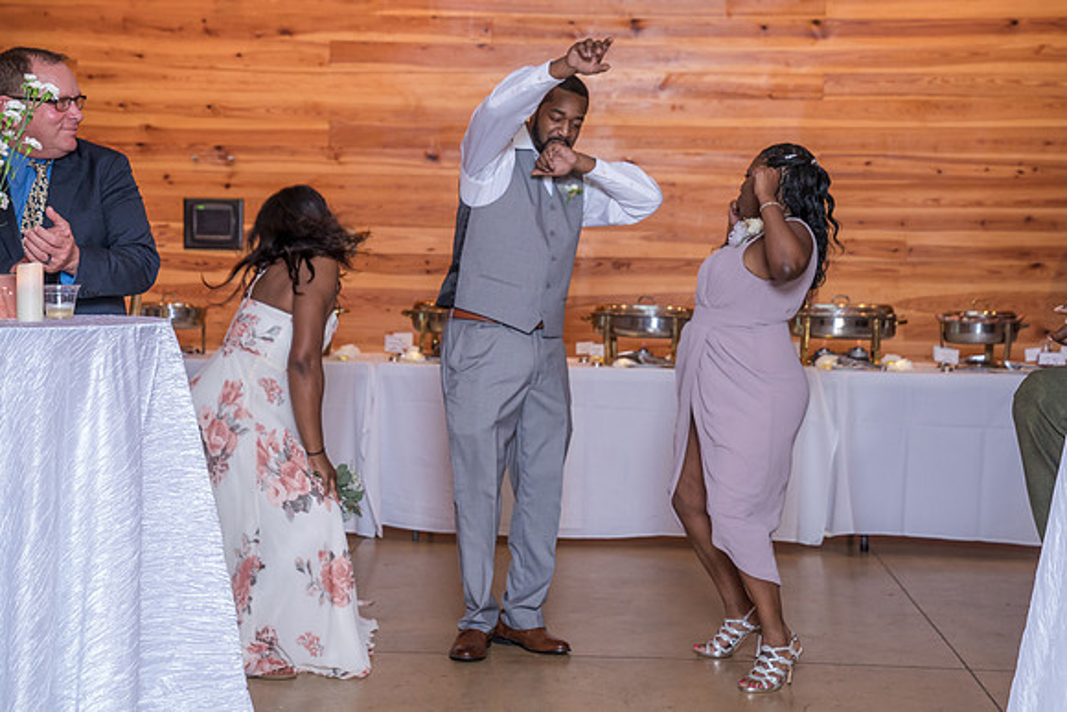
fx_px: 2106
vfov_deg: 19.2
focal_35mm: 71
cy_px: 334
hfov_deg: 28.4
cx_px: 533
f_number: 4
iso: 2000
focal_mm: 65
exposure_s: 1/100
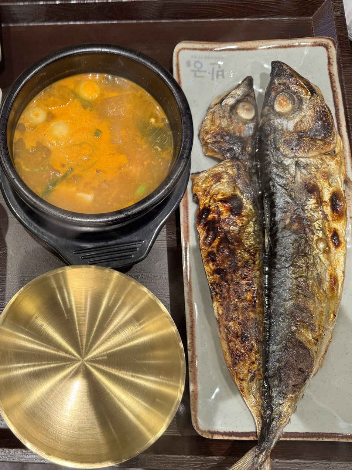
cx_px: 34
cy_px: 235
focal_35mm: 34
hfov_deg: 38.8
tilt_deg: -76.0
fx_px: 461
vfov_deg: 54.0
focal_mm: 6.76
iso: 125
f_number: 1.78
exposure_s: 1/60
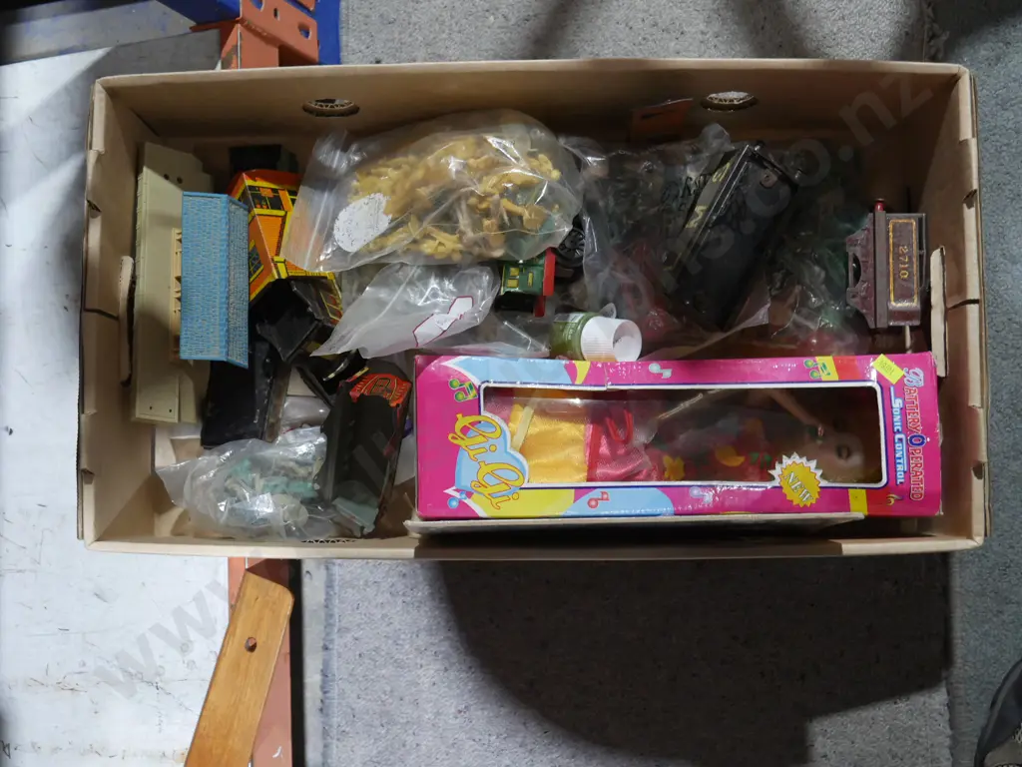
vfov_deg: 29.1
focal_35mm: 50
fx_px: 1476
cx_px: 511
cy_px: 384
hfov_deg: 38.2
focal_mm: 25
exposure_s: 1/60
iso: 1600
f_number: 5.3
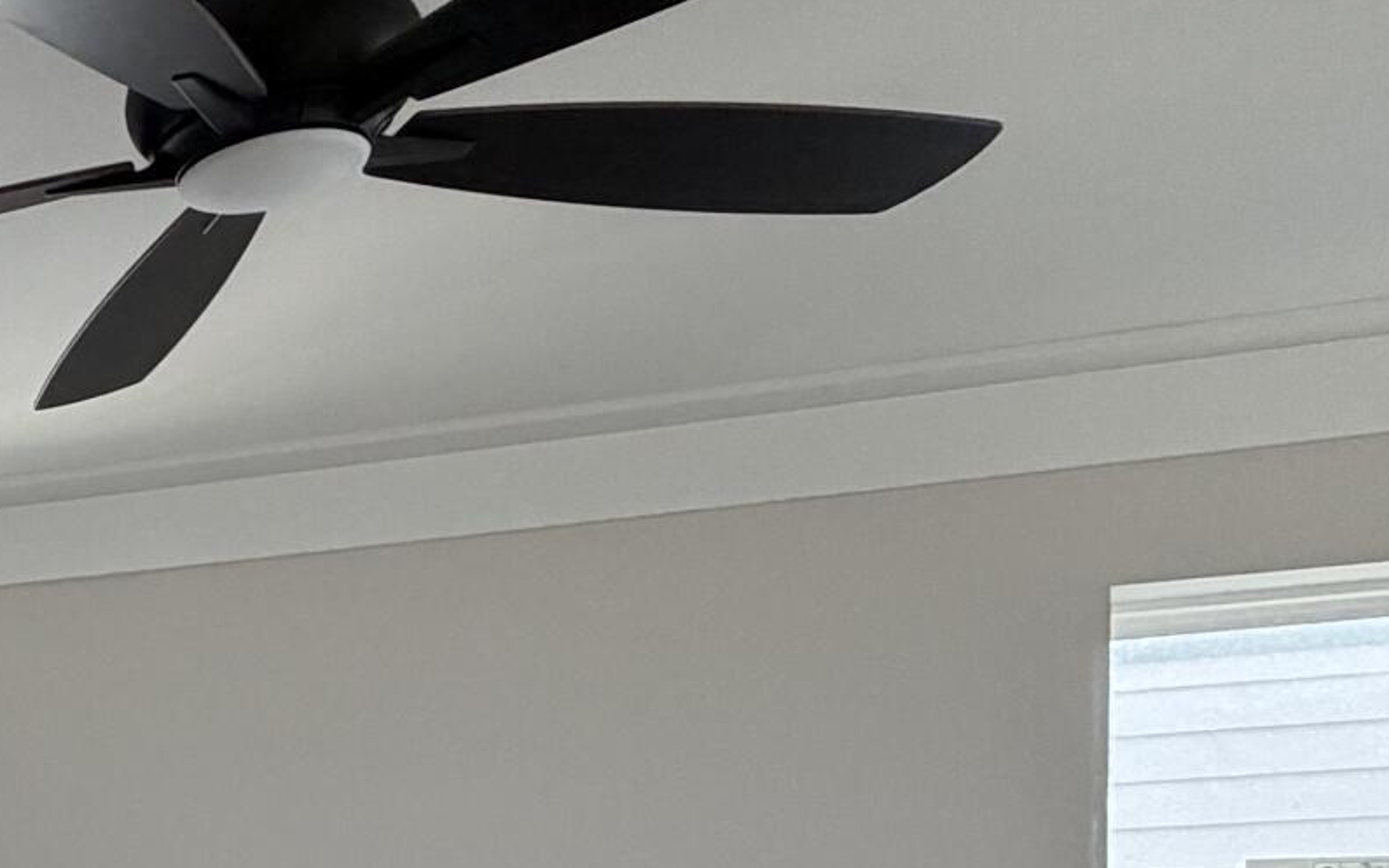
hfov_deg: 24.6
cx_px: -858
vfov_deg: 20.8
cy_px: 1165
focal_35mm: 56
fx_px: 2120
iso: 160
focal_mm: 2.22
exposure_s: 1/121
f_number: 2.2
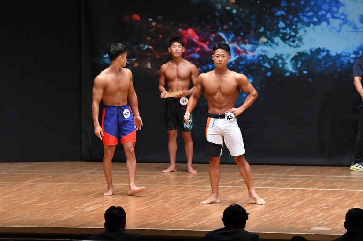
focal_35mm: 217
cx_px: 182
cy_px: 120
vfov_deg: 6.3
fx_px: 2187
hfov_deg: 9.5
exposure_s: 1/400
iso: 8000
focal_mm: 145
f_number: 5.6
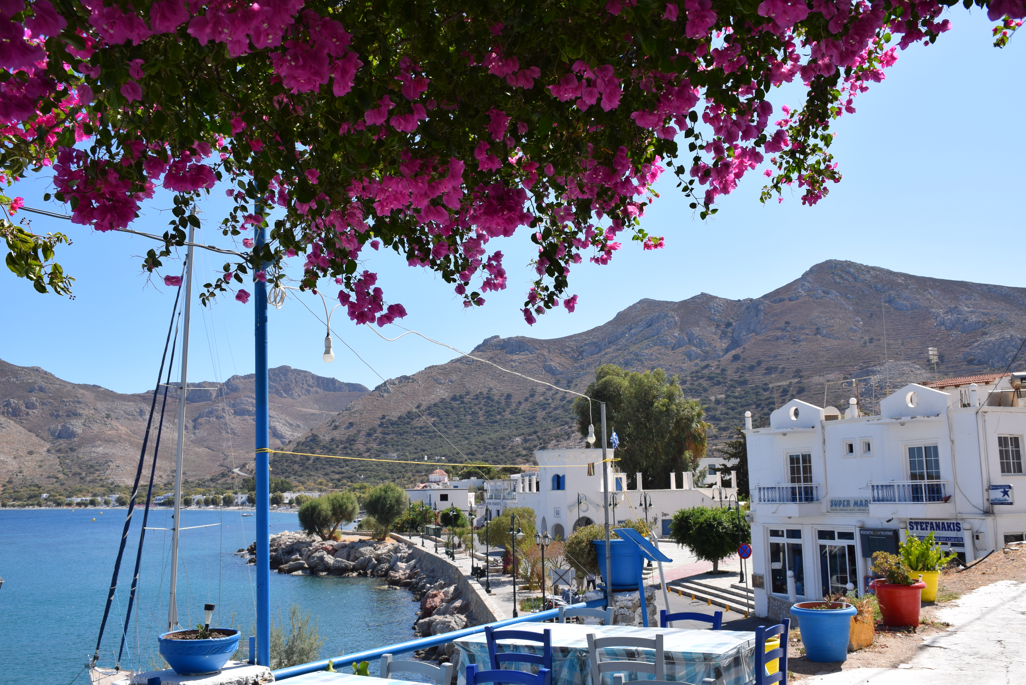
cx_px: 513
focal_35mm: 34
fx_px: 983
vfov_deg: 38.4
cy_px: 342
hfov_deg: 55.1
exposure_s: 1/400
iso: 200
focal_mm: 23
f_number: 10
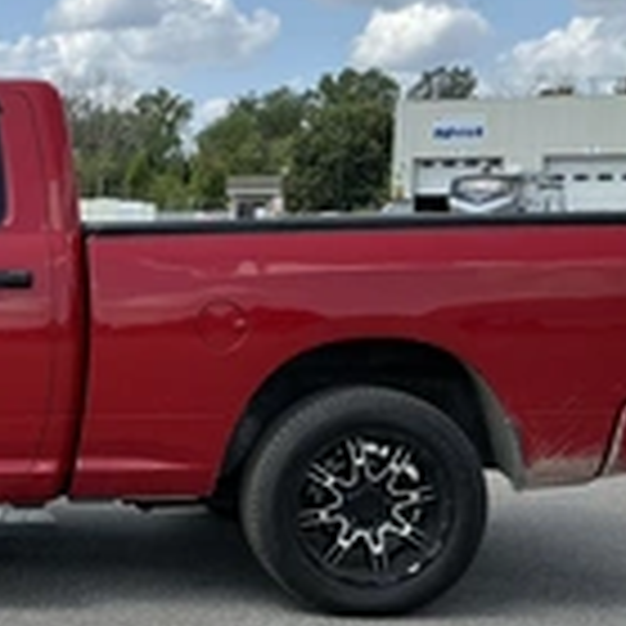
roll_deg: -1.6
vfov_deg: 24.3
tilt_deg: -2.0
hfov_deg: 22.6
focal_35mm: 71
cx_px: -99
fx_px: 1453
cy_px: 351
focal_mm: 3
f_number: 1.8
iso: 25
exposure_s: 1/1577
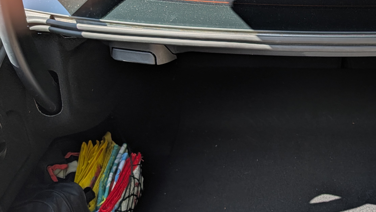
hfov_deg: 40.5
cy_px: 155
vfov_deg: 24.7
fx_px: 479
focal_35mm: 48
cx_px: 318
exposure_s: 1/512
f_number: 1.68
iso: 17
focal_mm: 6.9
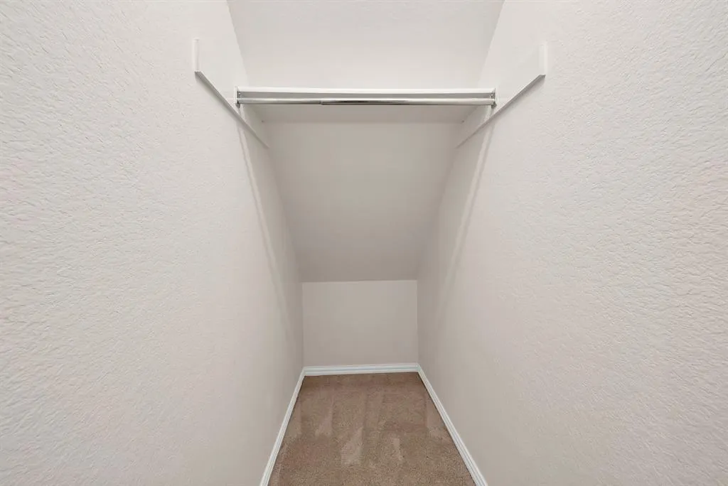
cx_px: 364
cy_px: 243
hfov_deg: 100.4
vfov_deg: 77.4
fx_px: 303
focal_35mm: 15
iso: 640
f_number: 9
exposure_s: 1/6
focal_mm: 15
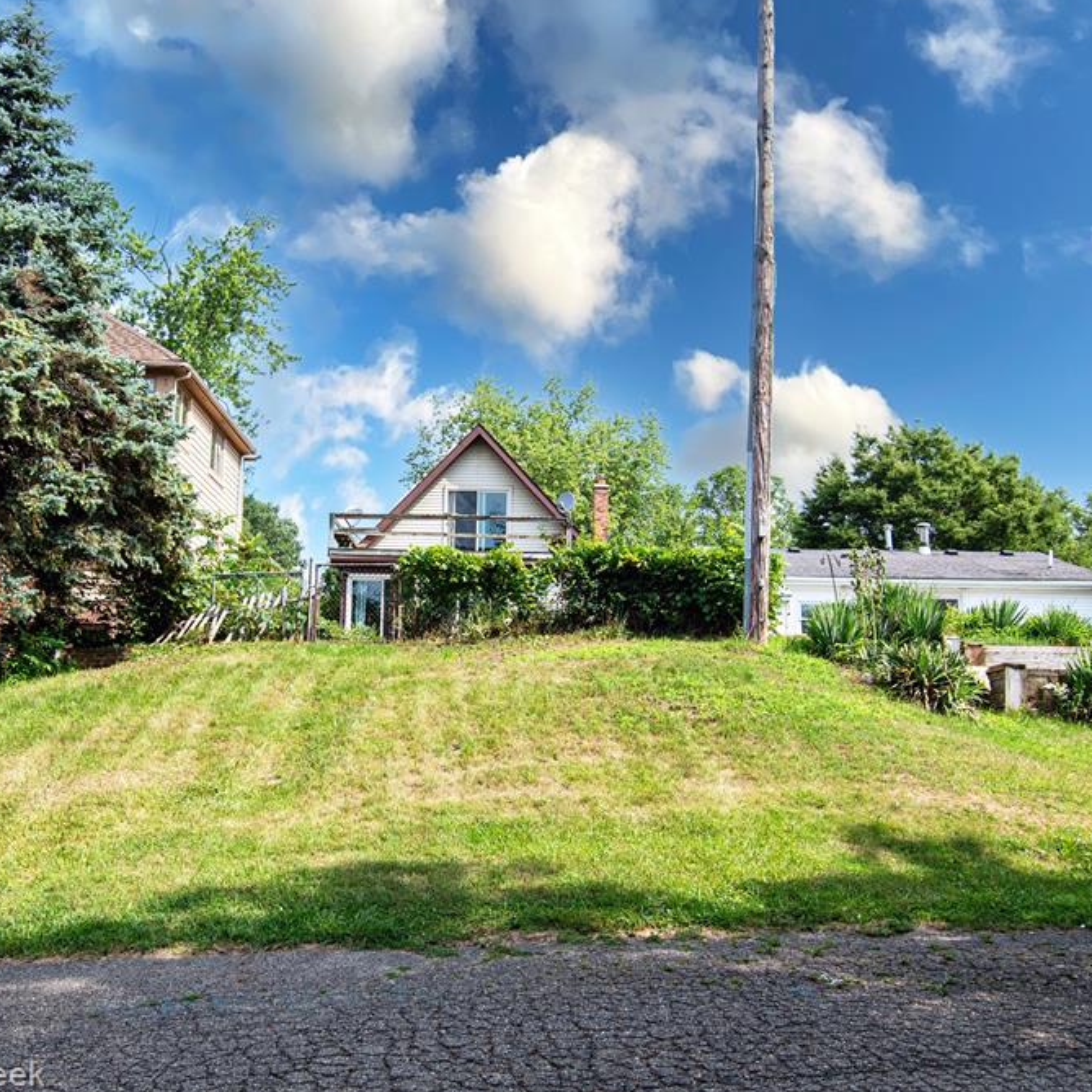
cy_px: 544
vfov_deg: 42.8
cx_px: 451
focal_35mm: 39
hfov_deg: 42.7
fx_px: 1392
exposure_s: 1/400
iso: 100
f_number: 7.1
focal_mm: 20
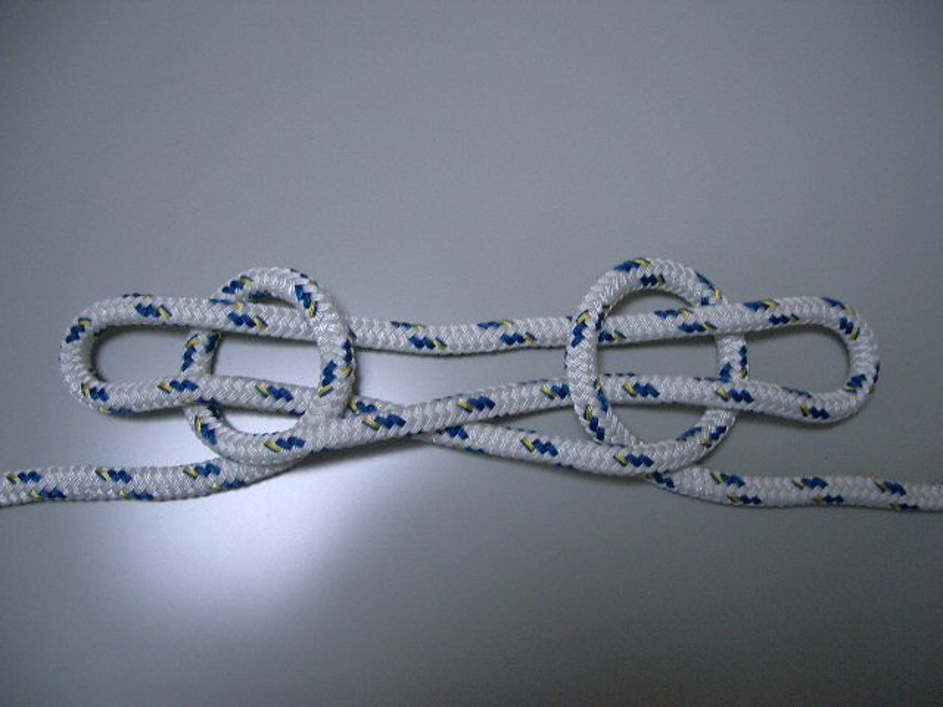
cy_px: 354
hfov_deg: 52.6
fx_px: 953
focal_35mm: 35
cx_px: 472
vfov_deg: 40.7
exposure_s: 1/60
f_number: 2.6
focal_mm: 5.8
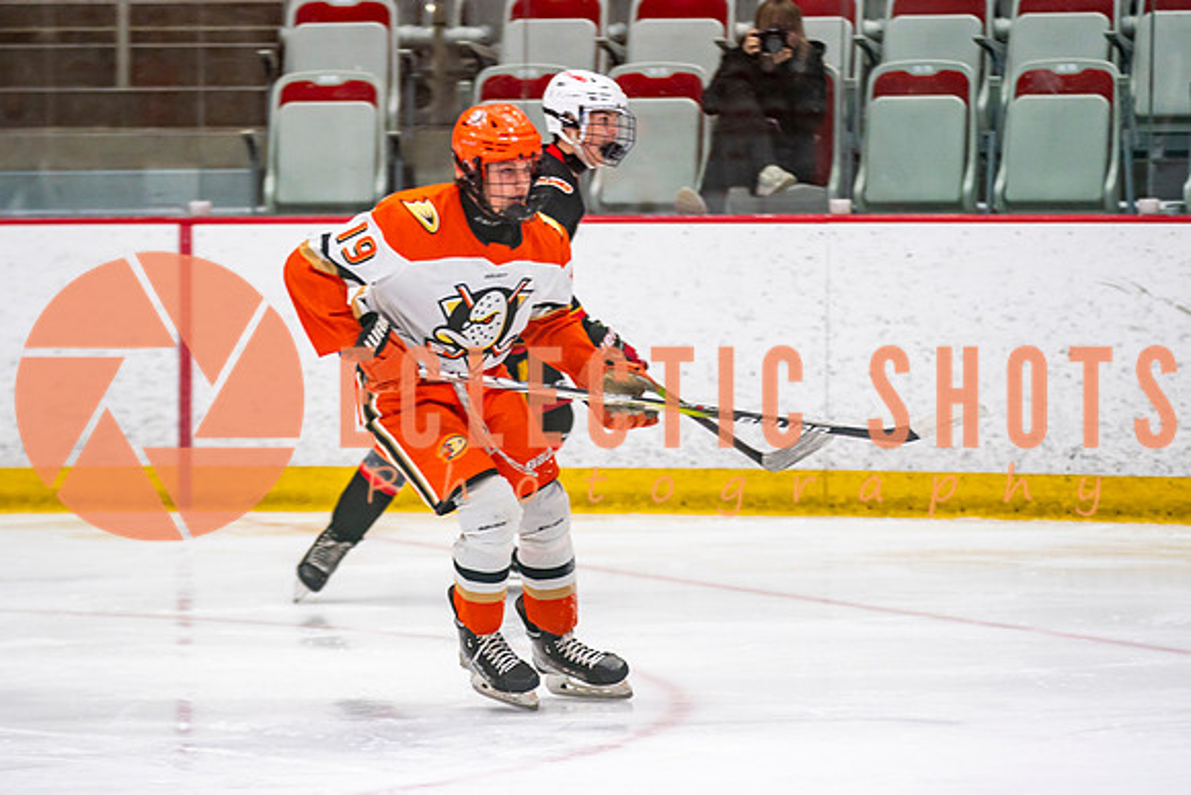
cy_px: 436
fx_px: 8542
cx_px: 601
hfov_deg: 8.0
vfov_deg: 5.3
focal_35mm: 258
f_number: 2.8
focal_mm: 168
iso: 1000
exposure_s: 1/640
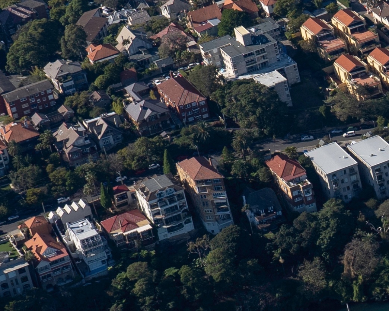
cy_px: 238
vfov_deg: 7.5
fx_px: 2383
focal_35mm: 207
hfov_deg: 9.1
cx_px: 590
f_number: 6.3
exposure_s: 1/1000
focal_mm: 40
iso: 200
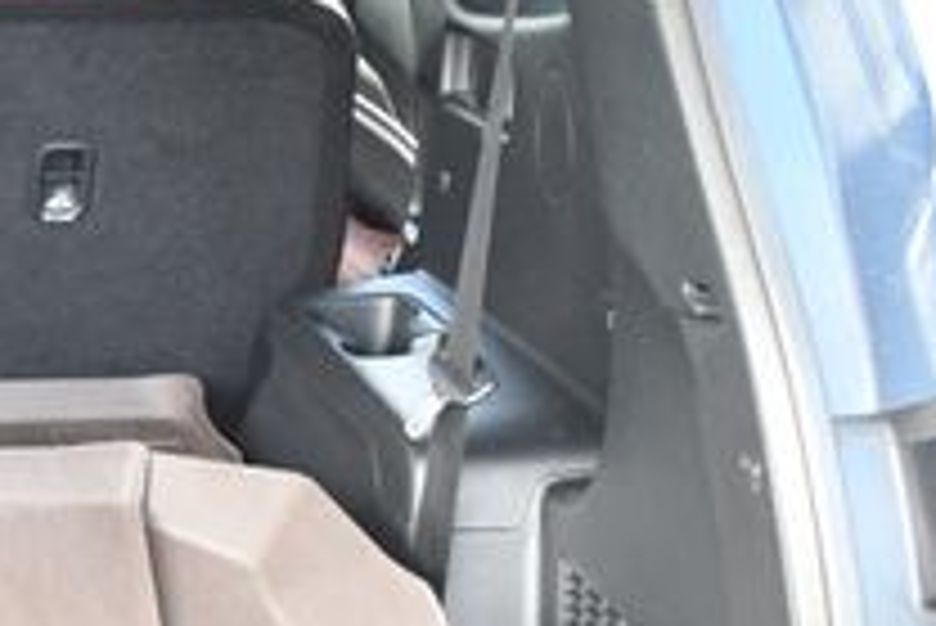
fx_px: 2888
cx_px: -436
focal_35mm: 111
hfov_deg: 16.8
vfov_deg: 12.3
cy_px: 405
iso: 800
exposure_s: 1/160
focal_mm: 18
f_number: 3.5
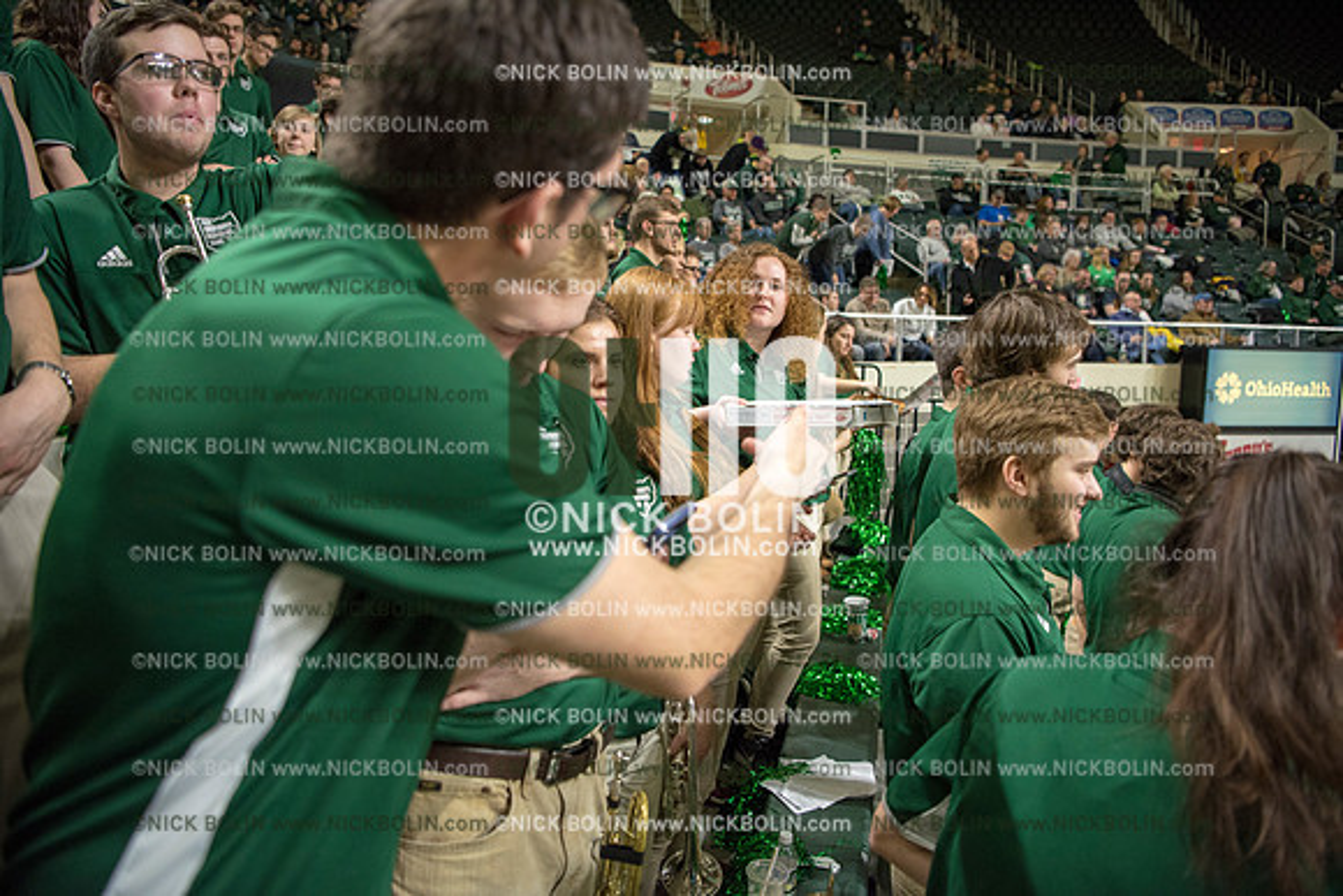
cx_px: 672
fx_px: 896
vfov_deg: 53.2
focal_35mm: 24
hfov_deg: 73.7
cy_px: 448
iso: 2500
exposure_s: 1/400
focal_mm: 24
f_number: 2.8
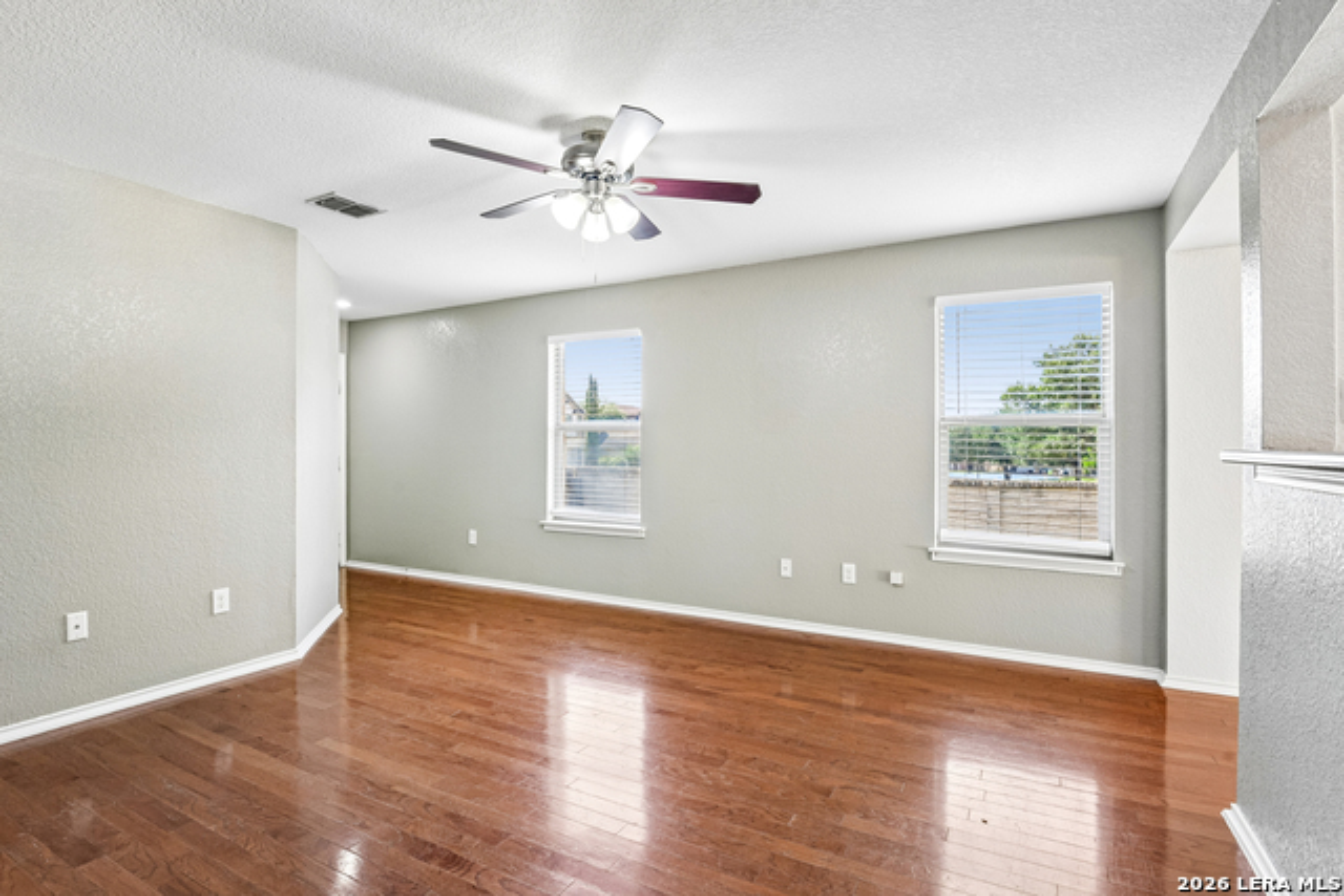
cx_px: 672
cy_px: 448
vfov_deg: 70.5
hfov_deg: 93.3
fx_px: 635
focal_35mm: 17
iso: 500
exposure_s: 1/15
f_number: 8
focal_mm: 17
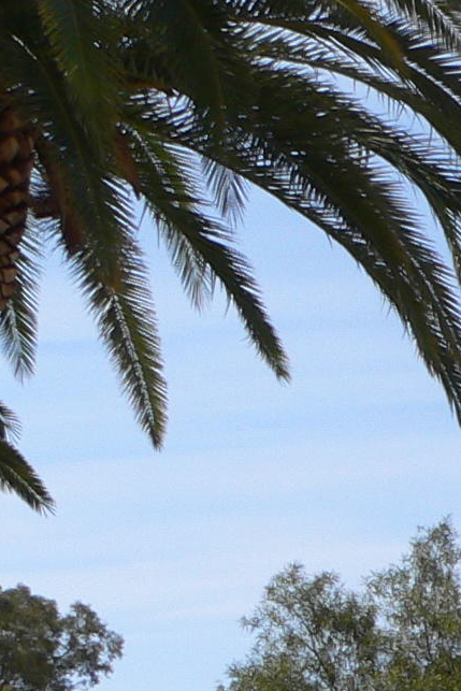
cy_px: 964
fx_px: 2860
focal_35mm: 149
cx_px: 1096
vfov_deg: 13.2
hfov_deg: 8.4
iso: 80
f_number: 5.2
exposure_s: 1/500
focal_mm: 6
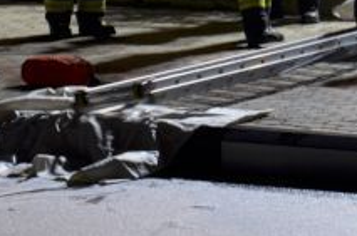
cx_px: 216
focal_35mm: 343
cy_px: 13
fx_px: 3389
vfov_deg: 4.0
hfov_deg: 6.0
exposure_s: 1/8
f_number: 5.6
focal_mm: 75
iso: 800
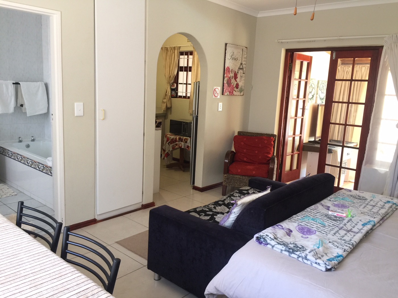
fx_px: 333
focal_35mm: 29
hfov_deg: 61.7
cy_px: 149
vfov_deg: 48.2
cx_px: 199
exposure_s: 1/17
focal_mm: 4.15
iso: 40
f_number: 2.2
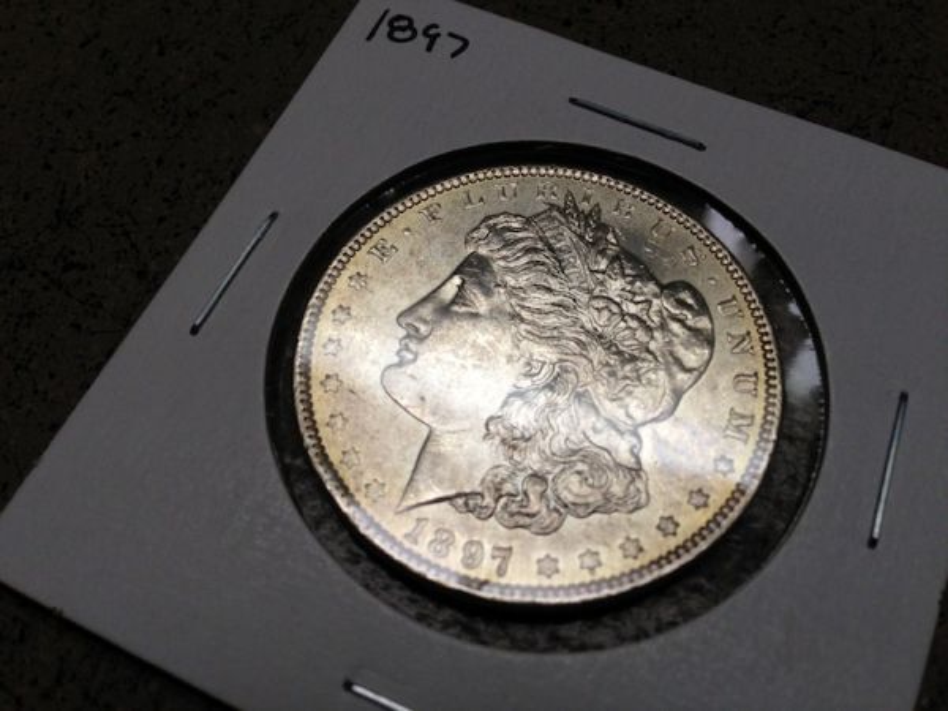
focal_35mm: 33
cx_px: 474
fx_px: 904
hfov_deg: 55.4
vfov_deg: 42.9
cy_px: 356
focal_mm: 4.13
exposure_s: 1/100
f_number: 2.4
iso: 80
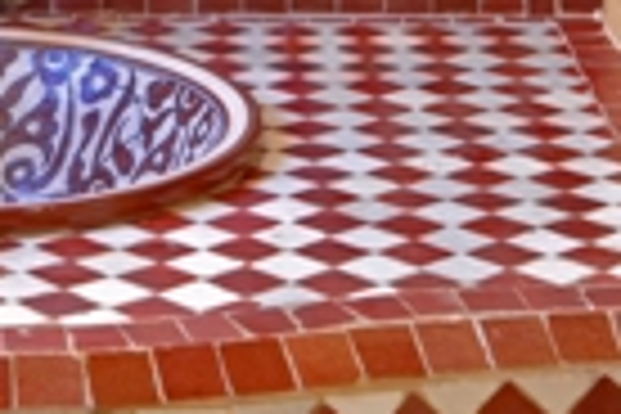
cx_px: -2
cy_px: -472
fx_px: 2984
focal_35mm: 173
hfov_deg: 11.8
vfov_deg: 7.5
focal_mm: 22
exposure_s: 15
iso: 200
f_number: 18
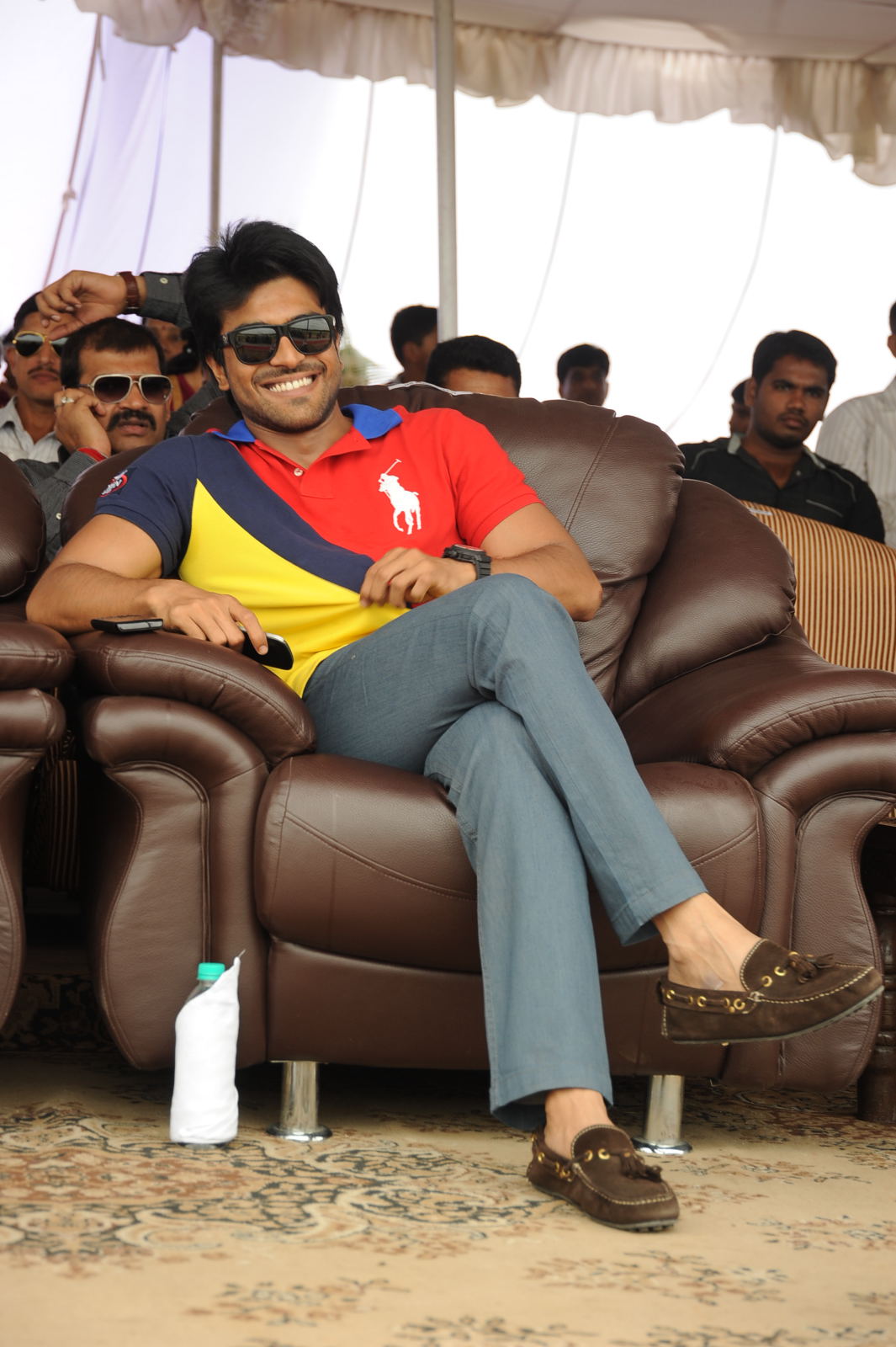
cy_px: 674
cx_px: 448
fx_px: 3363
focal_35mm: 90
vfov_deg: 22.6
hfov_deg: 15.2
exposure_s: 1/125
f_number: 6.3
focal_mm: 90
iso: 400
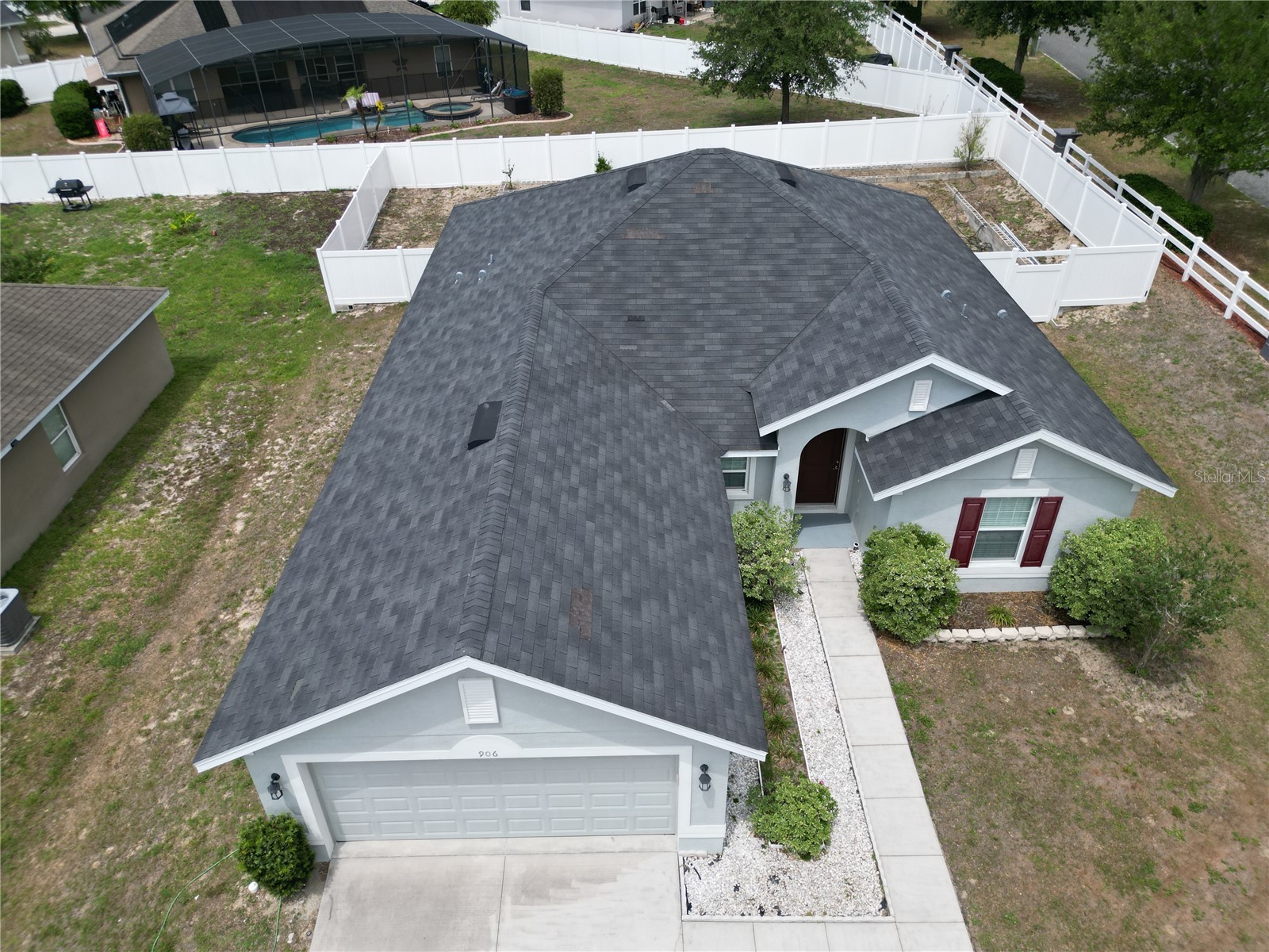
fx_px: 880
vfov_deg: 56.8
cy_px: 476
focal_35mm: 24
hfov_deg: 71.6
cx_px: 634
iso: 160
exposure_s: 1/4000
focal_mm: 6.72
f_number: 1.7
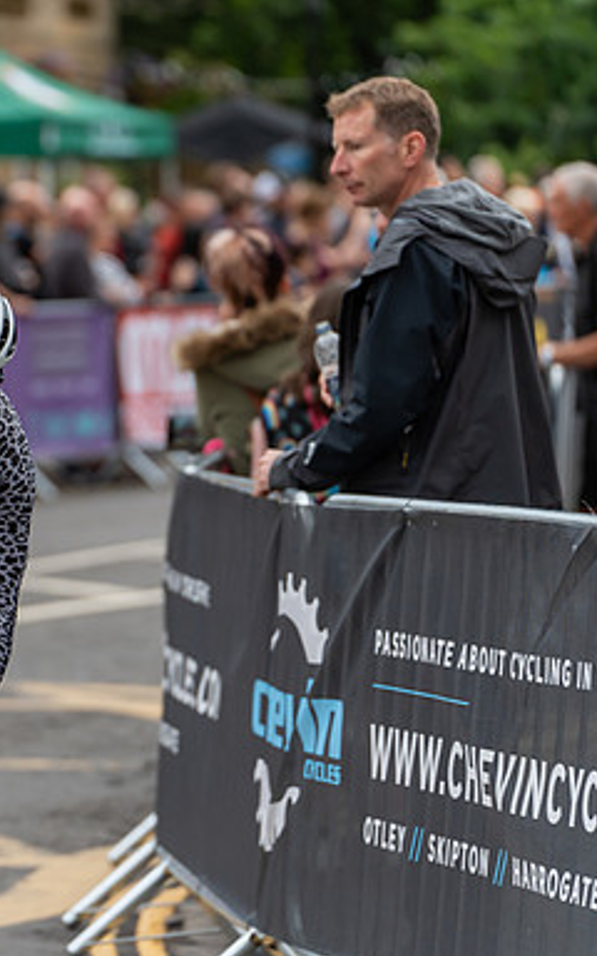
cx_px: -35
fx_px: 6092
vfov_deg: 9.0
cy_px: 477
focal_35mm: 234
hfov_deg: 5.6
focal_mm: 152
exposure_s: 1/500
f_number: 3.2
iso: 500
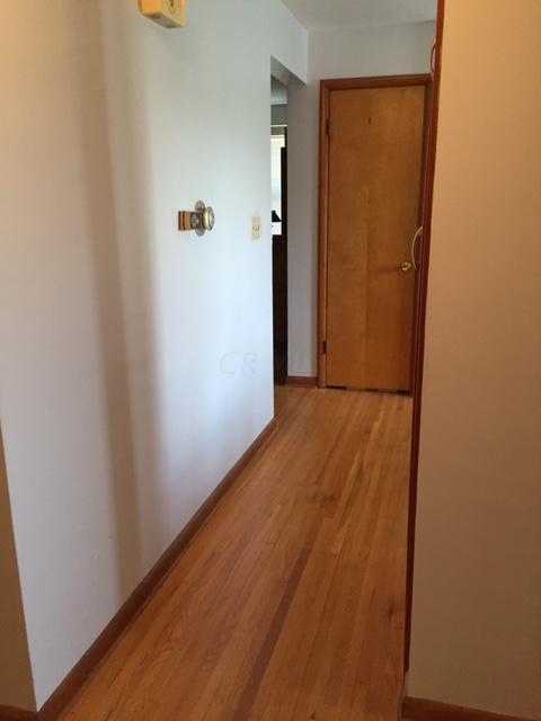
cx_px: 270
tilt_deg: -14.9
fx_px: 604
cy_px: 360
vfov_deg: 61.7
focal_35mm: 29
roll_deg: +2.0
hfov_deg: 48.2
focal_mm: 4.15
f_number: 2.2
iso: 125
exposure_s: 1/30
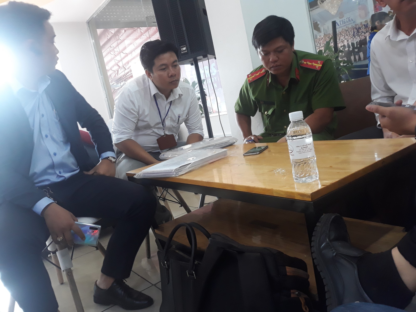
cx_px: 208
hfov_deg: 65.3
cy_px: 156
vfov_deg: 51.4
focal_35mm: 27
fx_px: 324
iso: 160
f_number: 1.7
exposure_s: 1/33
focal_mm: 3.71
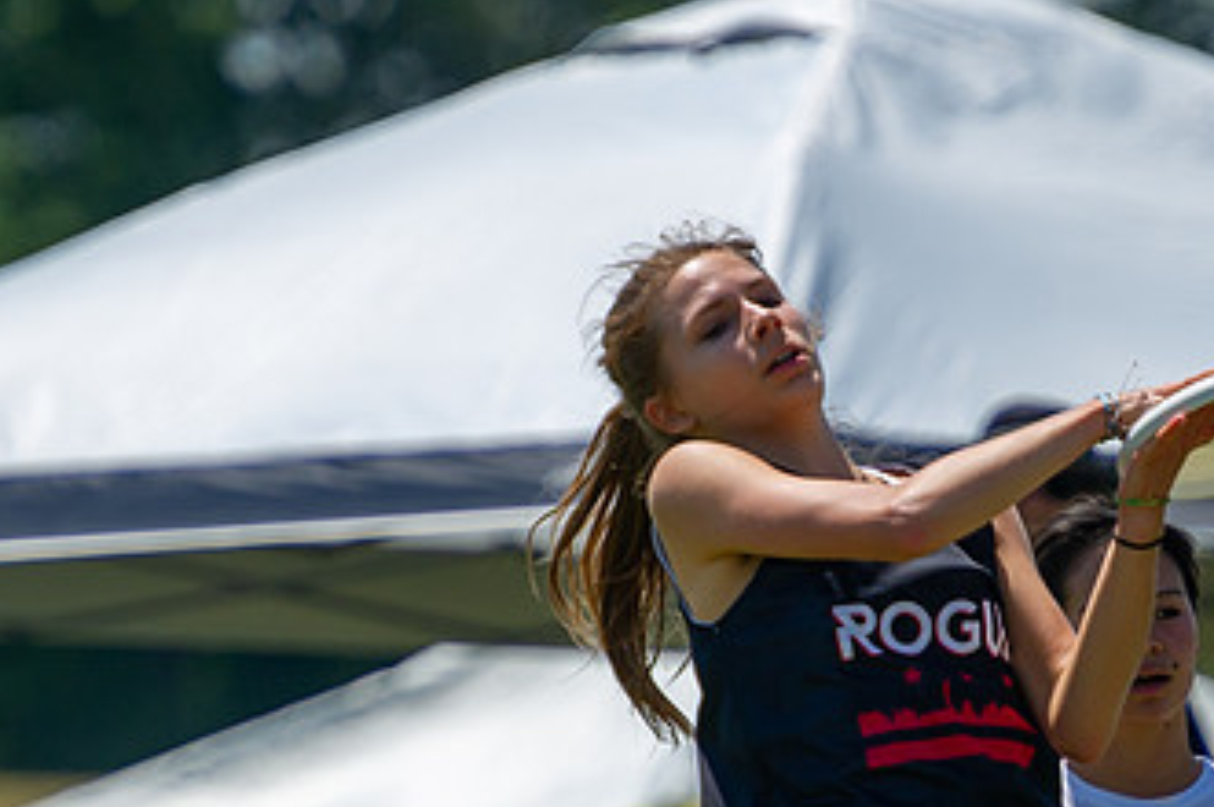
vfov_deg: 1.6
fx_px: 29342
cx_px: 759
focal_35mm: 871
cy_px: 673
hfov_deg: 2.4
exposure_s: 1/2000
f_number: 4
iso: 200
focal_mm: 260
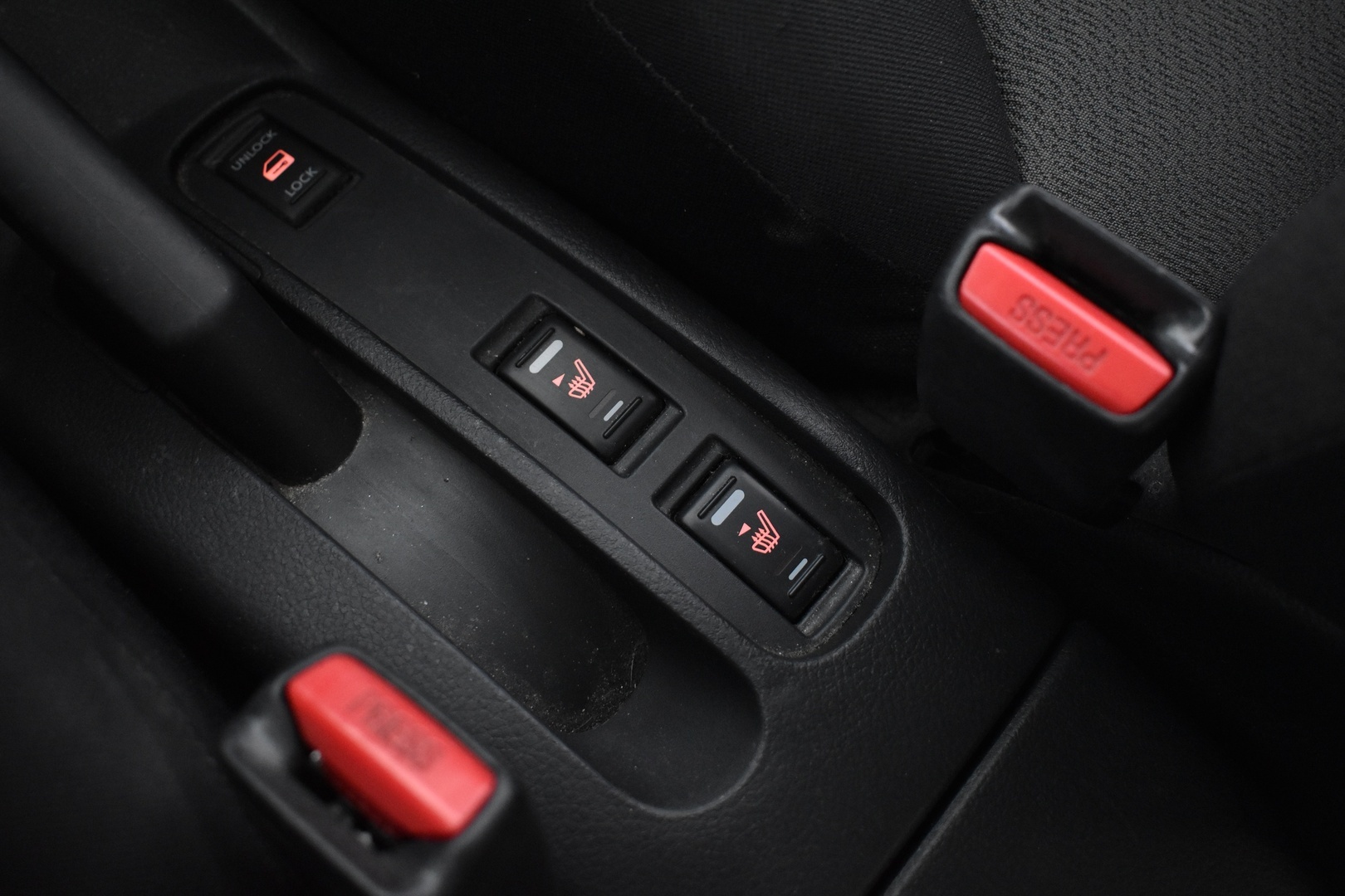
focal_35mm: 39
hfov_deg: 49.6
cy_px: 448
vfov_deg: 34.2
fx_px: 1457
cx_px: 672
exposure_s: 1/25
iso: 3200
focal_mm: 26
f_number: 4
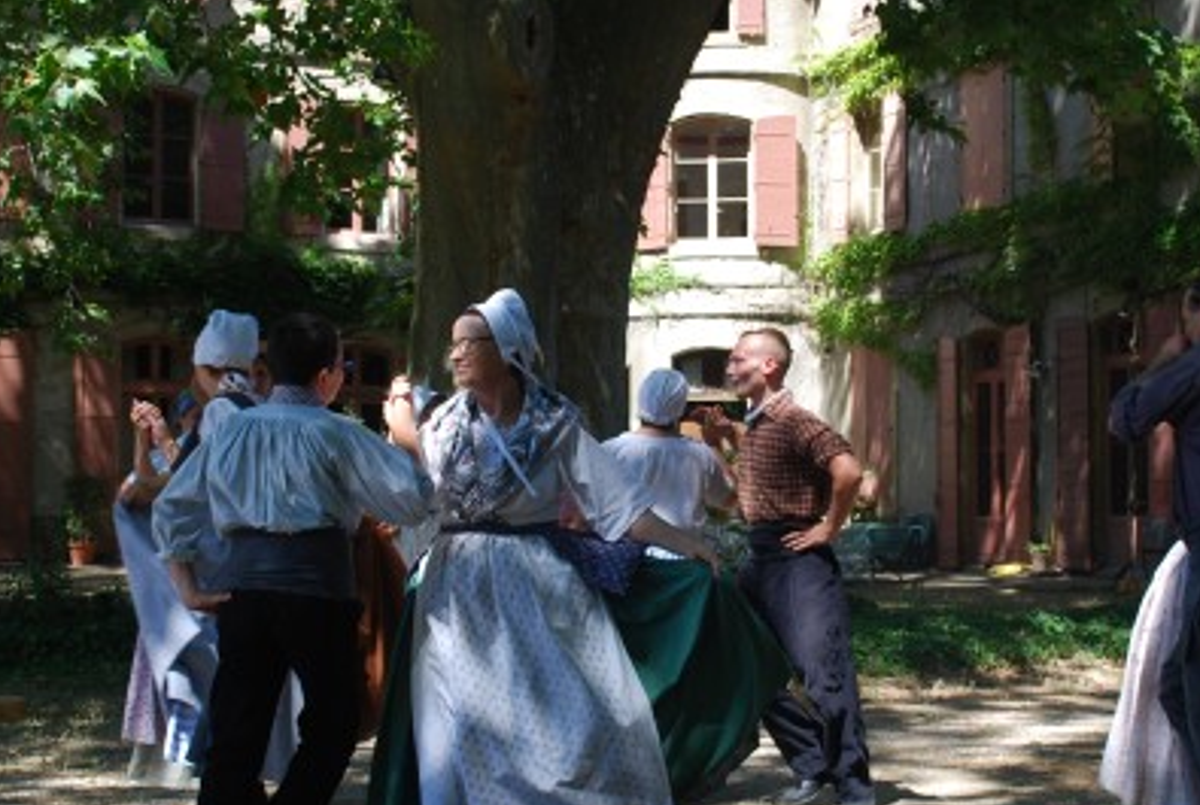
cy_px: 378
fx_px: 2271
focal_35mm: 68
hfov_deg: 29.6
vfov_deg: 20.1
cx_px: 656
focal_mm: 28
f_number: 5.6
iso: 100
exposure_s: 1/125
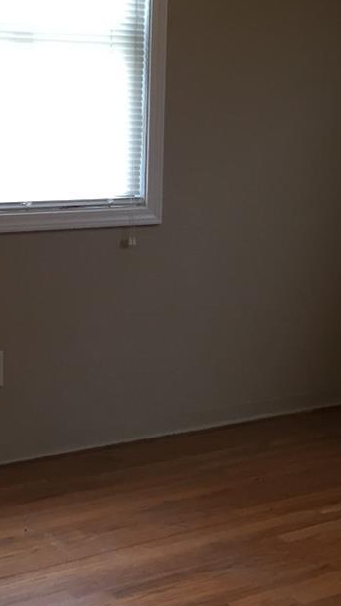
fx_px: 1238
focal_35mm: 77
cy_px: 257
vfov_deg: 27.5
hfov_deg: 15.6
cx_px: 288
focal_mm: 4.15
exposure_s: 1/33
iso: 50
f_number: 2.2
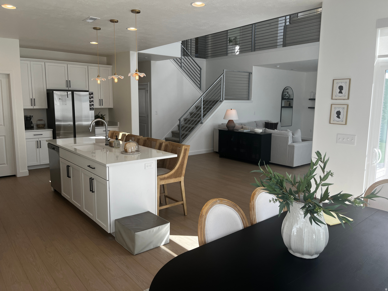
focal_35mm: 26
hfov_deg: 67.3
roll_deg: -0.3
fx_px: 291
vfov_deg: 53.1
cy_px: 146
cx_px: 194
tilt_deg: -7.5
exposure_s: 1/489
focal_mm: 5.1
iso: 50
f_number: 1.6
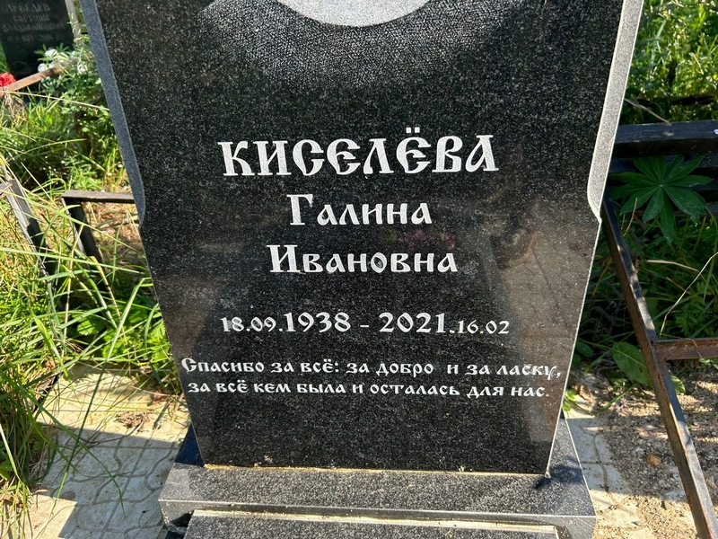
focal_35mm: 26
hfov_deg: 67.3
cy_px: 270
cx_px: 359
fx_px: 539
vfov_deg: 53.1
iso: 50
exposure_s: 1/1209
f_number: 1.5
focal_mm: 5.7
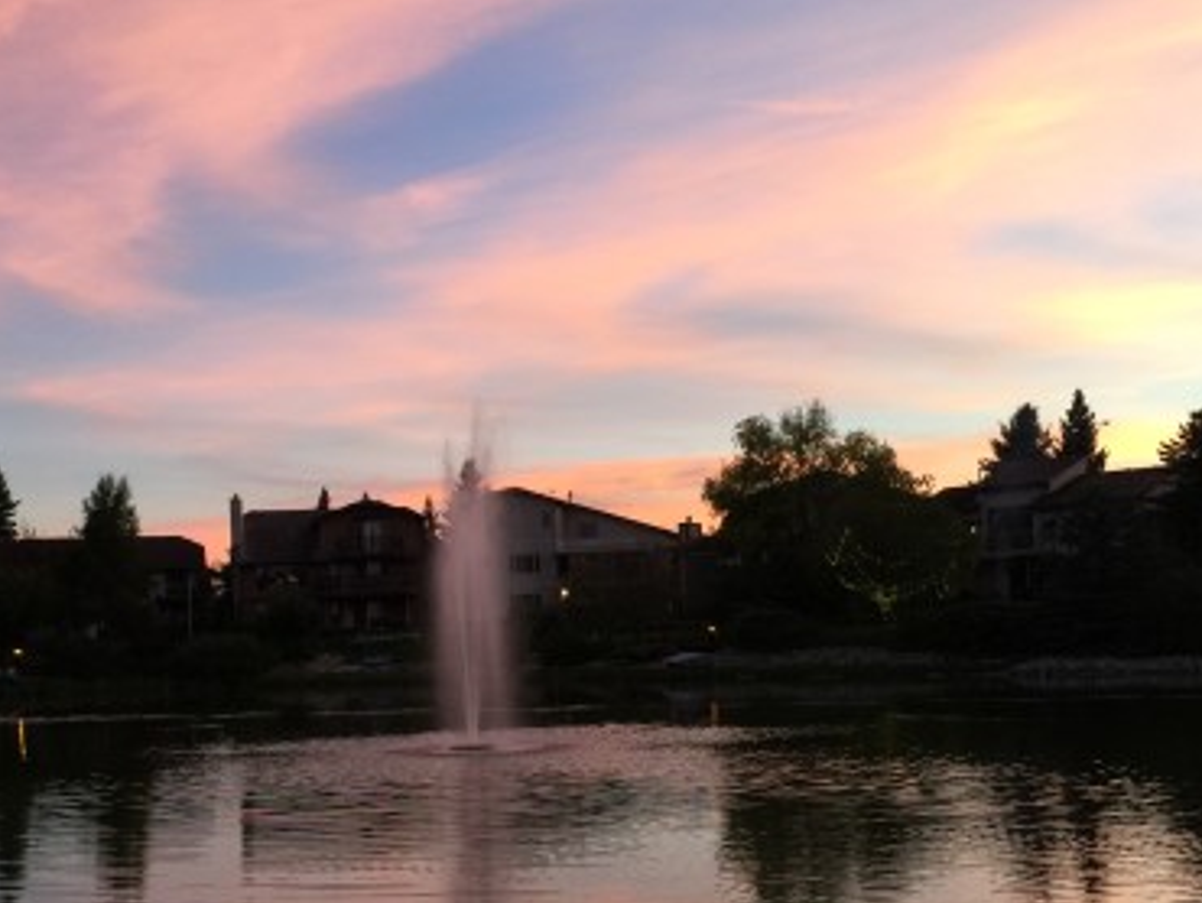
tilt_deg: -0.4
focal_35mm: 47
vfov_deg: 30.4
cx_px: 468
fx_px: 1633
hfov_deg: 40.2
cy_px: 676
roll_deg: +0.4
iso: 32
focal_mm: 4.15
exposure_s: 1/30
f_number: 2.2
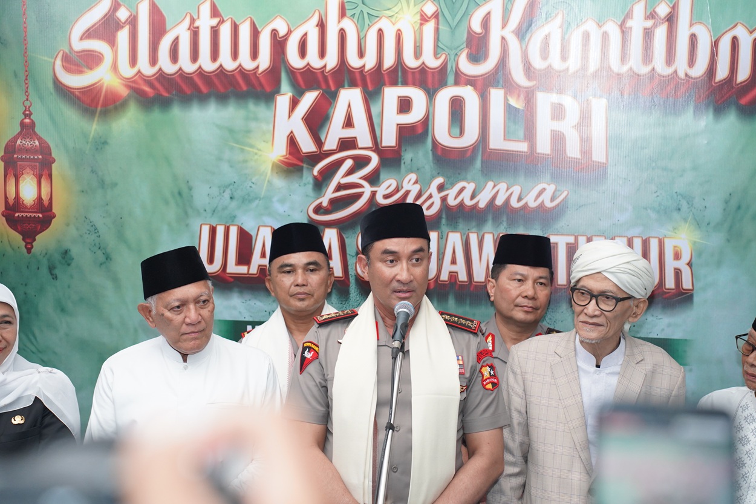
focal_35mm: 72
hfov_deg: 28.1
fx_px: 1512
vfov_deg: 18.9
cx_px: 378
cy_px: 252
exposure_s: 1/160
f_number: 4
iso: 3200
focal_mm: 72
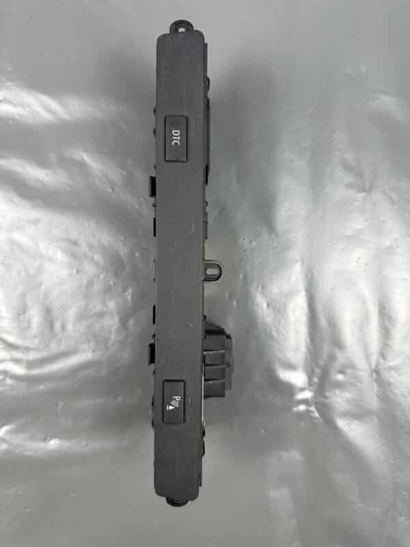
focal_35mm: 24
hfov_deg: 56.8
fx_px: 379
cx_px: 205
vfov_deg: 71.6
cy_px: 274
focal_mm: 6.86
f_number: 1.78
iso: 160
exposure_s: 1/100
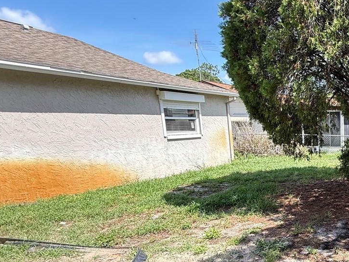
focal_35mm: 31
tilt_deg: -12.2
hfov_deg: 46.4
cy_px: 188
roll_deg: -0.6
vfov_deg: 44.3
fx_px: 312
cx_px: 366
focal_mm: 2.22
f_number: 2.2
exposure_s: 1/430
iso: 64
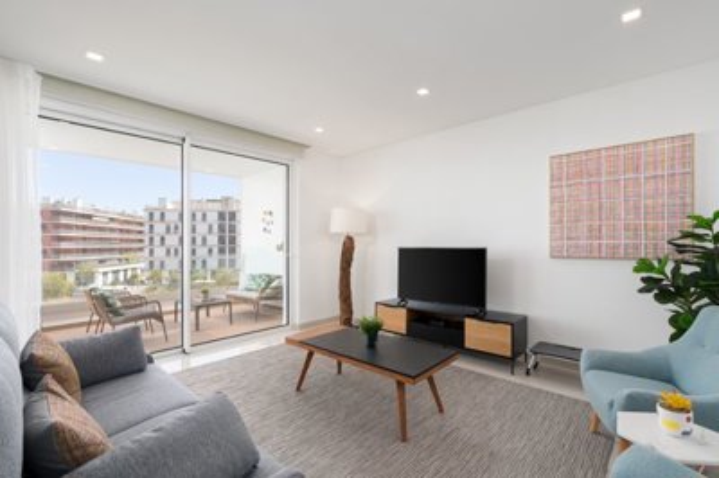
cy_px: 239
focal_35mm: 16
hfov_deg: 96.8
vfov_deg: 73.6
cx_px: 360
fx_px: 319
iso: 200
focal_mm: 16
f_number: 9
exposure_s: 1/160
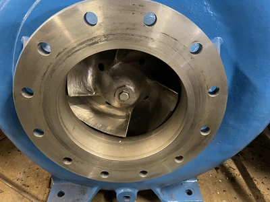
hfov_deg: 67.3
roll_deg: -3.1
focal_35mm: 26
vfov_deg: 53.1
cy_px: 101
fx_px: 203
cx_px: 135
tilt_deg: -30.5
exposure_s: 1/30
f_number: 1.6
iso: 640
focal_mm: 5.1
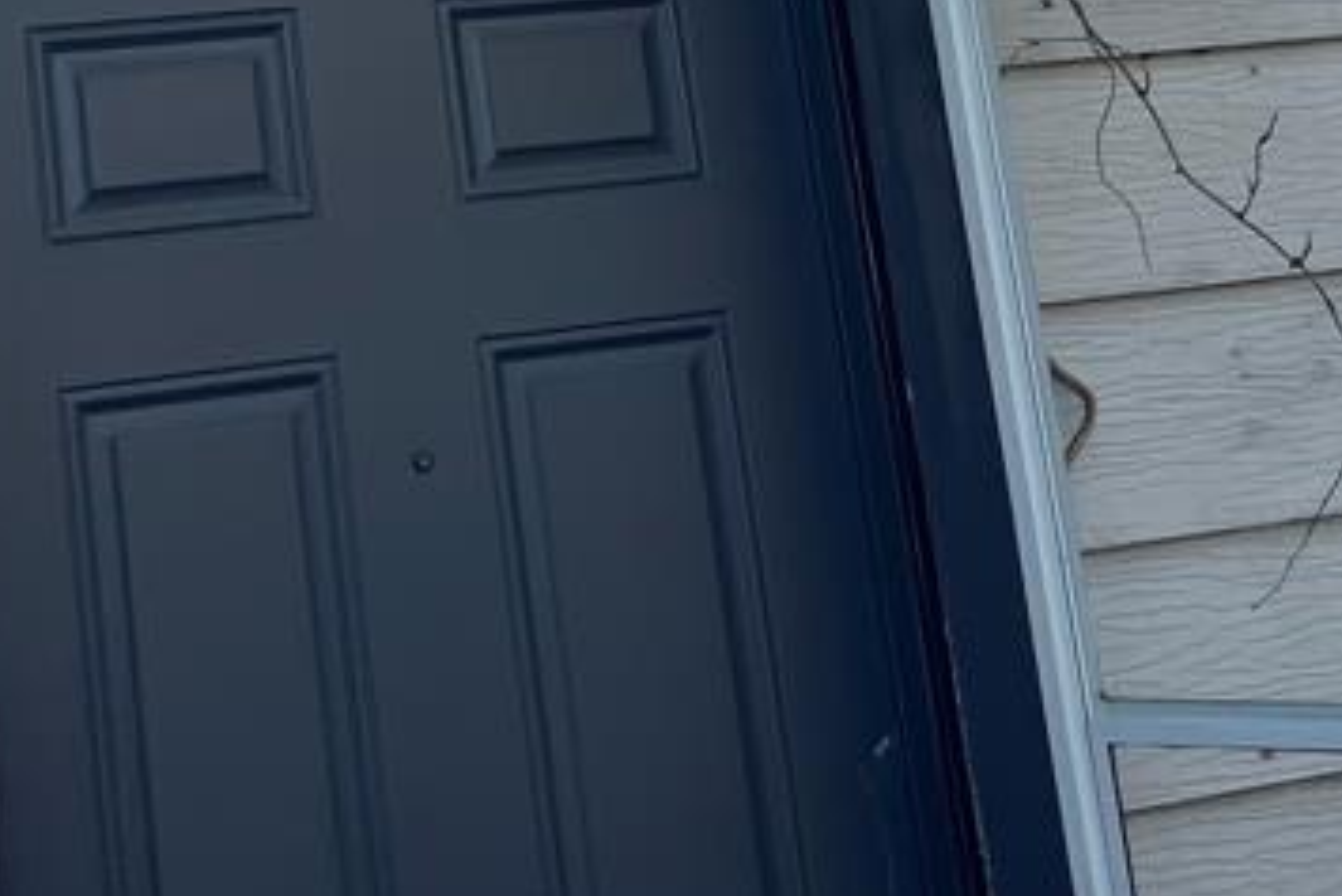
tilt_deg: +11.2
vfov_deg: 16.8
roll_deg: +8.3
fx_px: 2909
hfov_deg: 25.8
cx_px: 435
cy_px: -144
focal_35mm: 78
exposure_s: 1/808
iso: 50
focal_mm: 5.7
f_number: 1.5
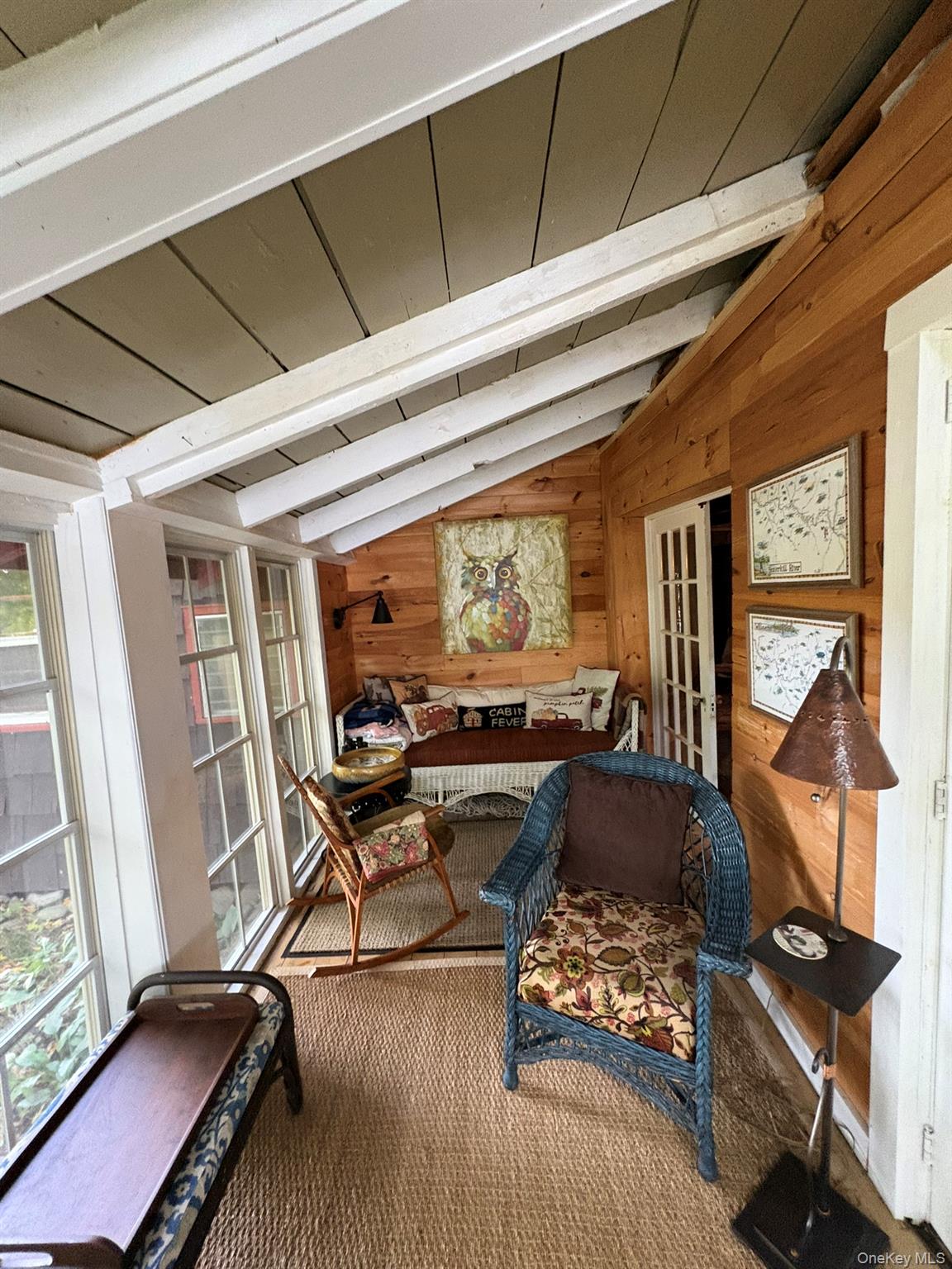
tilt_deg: -1.8
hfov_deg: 85.7
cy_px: 634
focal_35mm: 14
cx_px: 476
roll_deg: +1.7
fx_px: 513
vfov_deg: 102.1
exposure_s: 1/60
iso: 500
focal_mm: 2.22
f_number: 2.2
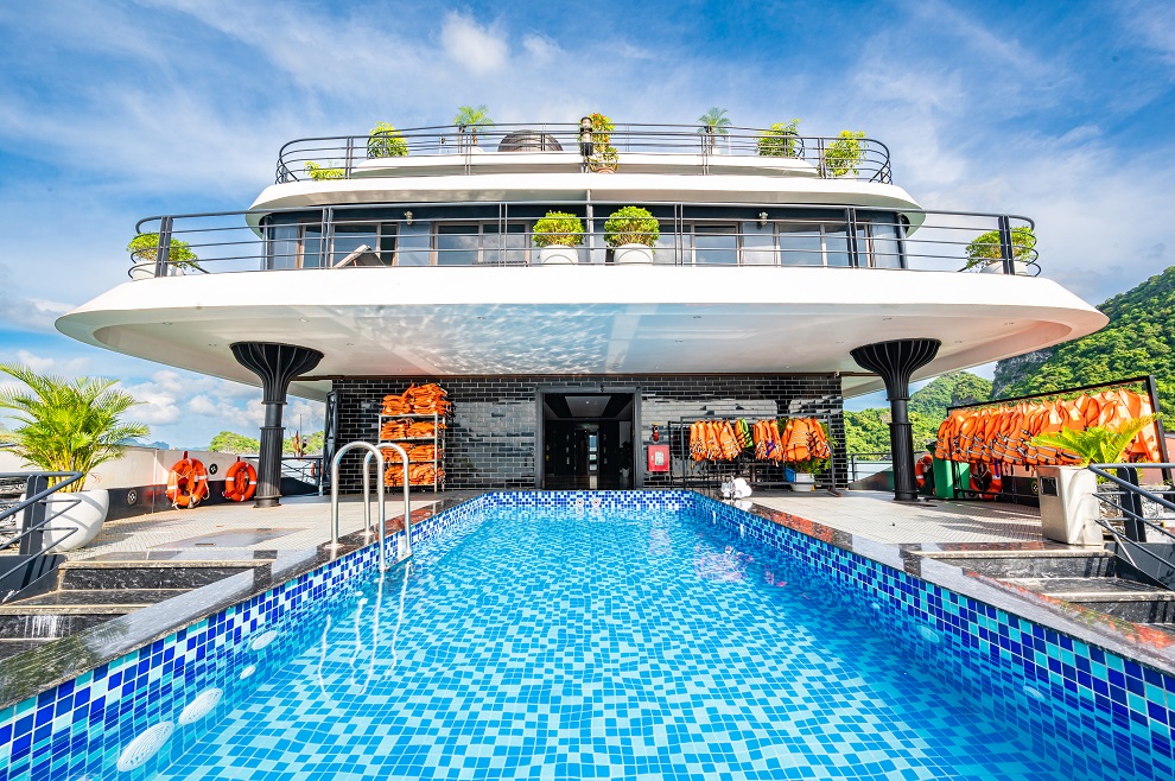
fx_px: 456
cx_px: 588
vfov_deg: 81.1
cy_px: 390
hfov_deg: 104.3
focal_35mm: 14
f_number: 14
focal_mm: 14
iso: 100
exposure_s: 1/40
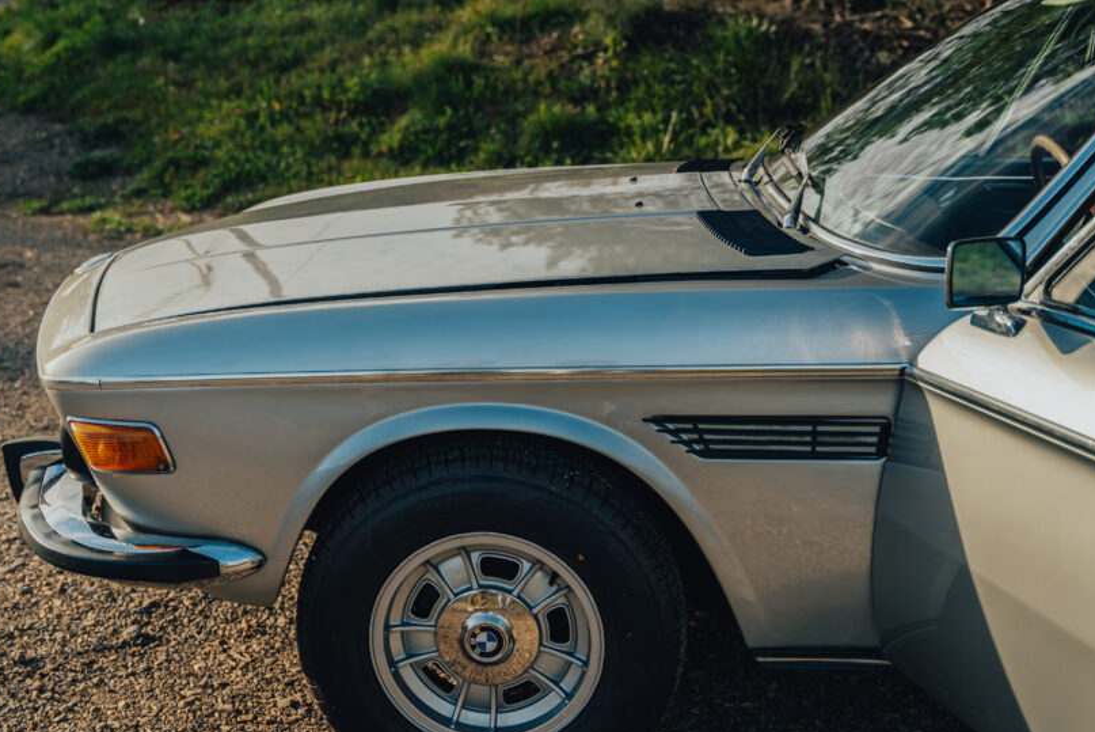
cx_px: 460
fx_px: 1586
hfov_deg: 38.0
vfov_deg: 25.9
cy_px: 442
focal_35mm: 52
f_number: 2.8
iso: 125
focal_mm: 41.1
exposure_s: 1/750
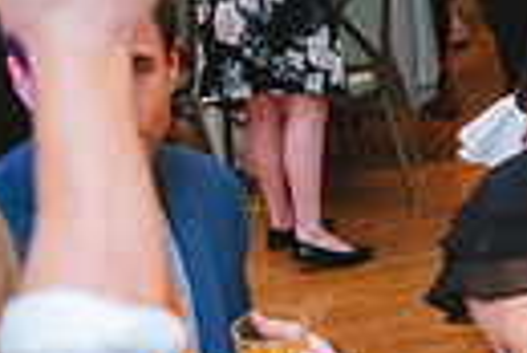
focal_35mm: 167
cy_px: 221
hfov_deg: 11.3
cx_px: 1003
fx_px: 2447
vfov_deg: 8.2
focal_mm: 36
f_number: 2.8
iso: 2500
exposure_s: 1/80
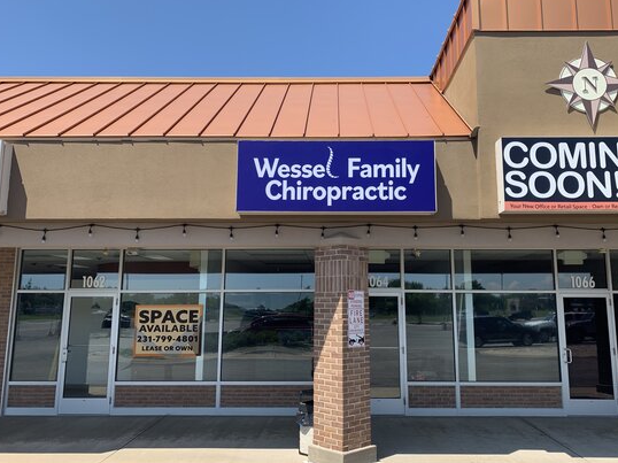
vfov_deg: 48.2
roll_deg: +0.7
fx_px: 518
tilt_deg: +5.5
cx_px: 334
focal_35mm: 29
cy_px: 226
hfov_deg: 61.6
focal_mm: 4.25
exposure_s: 1/1490
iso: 25
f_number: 1.8
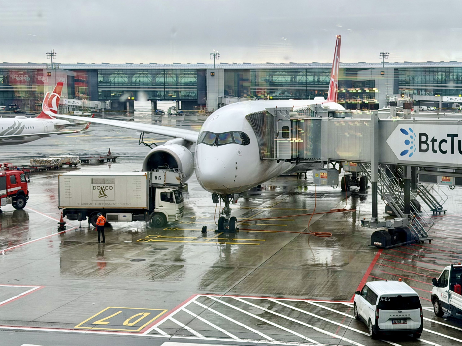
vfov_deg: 30.3
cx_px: 231
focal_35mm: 48
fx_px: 641
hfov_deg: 39.7
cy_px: 173
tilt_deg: -5.9
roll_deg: +0.0
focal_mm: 6.76
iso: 50
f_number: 1.78
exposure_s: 1/206
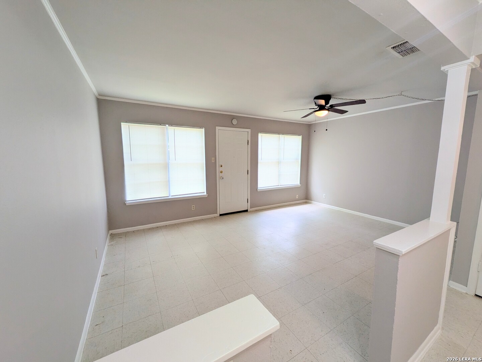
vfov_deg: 85.7
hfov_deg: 102.1
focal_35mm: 14
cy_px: 181
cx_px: 241
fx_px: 195
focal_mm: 1.83
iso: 97
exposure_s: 1/120
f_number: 2.2
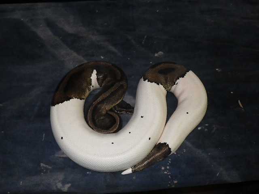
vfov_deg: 41.8
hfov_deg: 54.0
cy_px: 97
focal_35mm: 34
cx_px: 130
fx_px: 254
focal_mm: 6.1
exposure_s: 1/50
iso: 400
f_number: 3.8
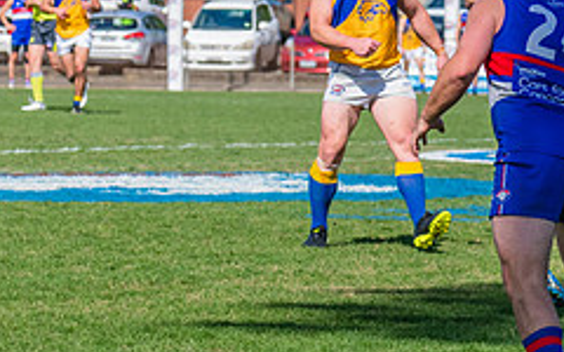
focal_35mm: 419
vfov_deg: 3.1
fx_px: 6440
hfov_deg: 5.0
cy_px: -27
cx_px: 583
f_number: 9
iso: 800
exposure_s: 1/1600
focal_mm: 170
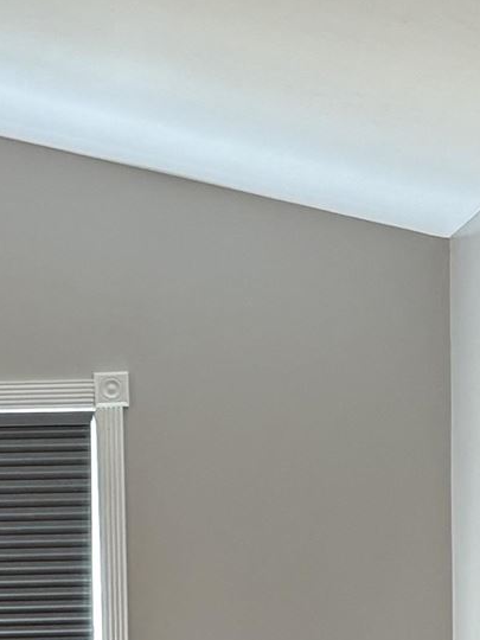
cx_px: -23
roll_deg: +1.6
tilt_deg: -2.6
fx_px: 2736
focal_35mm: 148
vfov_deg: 12.9
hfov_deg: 9.9
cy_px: 828
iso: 125
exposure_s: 1/60
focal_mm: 5.96
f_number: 1.6
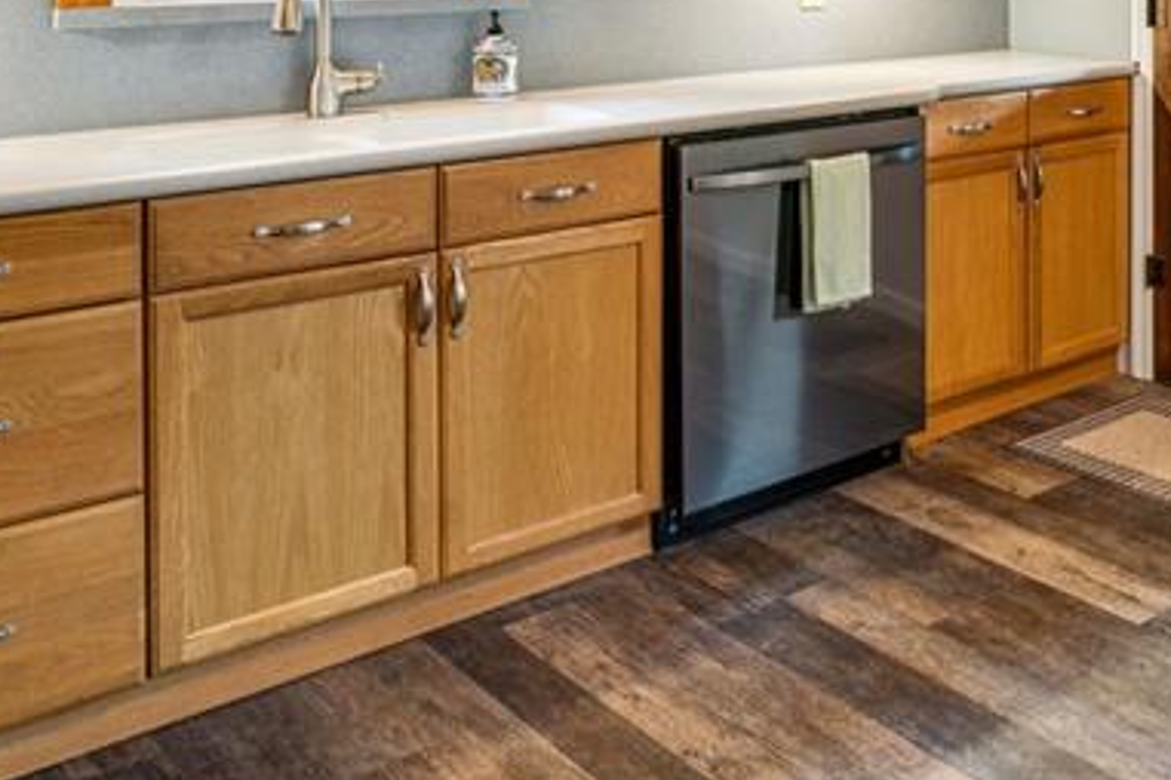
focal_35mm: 44
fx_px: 1416
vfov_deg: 28.3
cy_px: -55
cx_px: 1288
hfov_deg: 37.6
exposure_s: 1/1.25
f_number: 13
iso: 200
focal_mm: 16.2
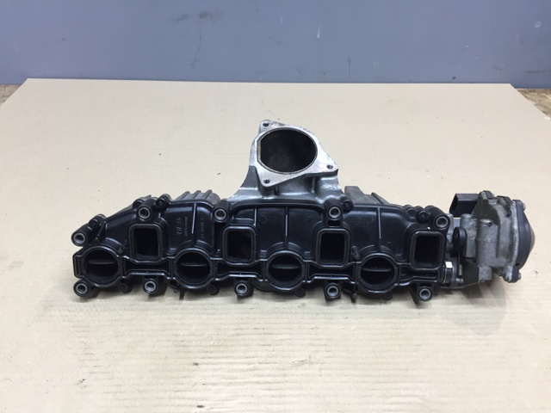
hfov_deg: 61.7
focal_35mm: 29
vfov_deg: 48.2
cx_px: 276
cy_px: 206
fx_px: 462
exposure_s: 1/33
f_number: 2.2
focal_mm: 4.15
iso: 80
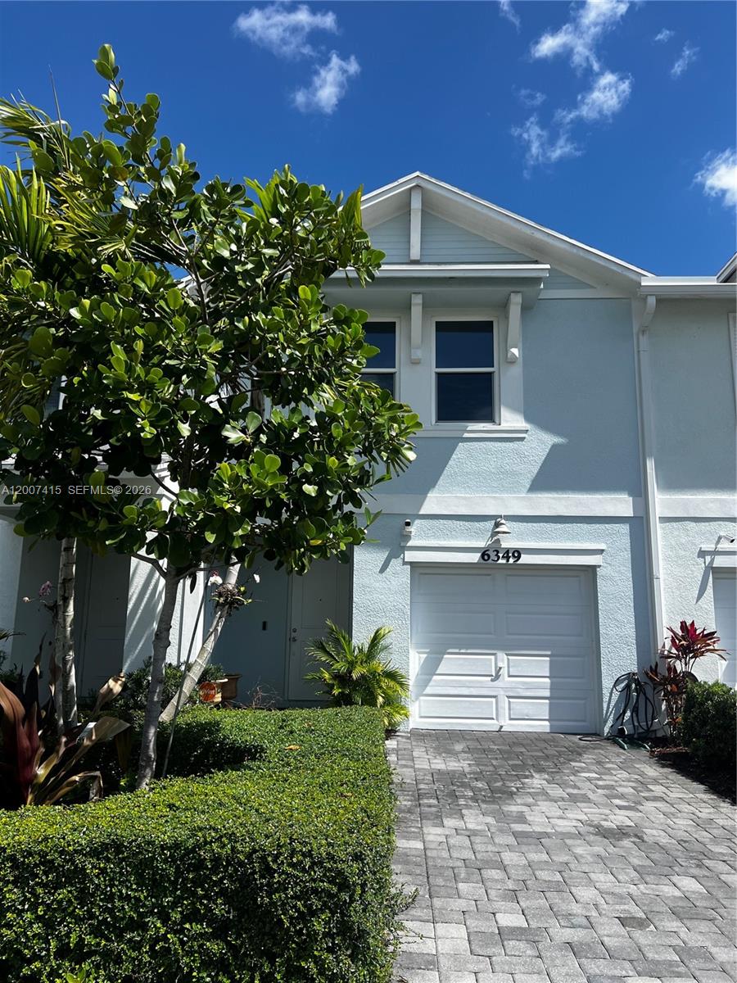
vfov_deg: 67.3
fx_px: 738
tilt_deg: +12.0
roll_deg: -1.0
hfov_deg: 53.1
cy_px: 492
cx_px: 368
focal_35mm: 26
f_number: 1.5
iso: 50
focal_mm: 5.7
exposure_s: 1/4274
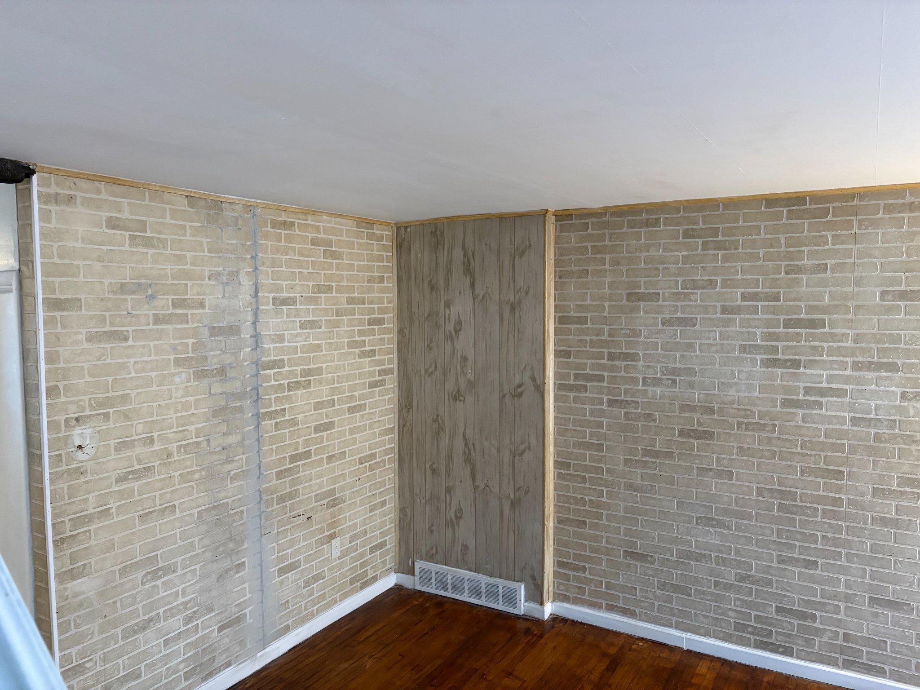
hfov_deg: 67.3
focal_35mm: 26
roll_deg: -0.2
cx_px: 460
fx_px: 691
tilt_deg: -3.0
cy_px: 345
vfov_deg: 53.1
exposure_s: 1/40
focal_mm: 5.96
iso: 400
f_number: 1.6
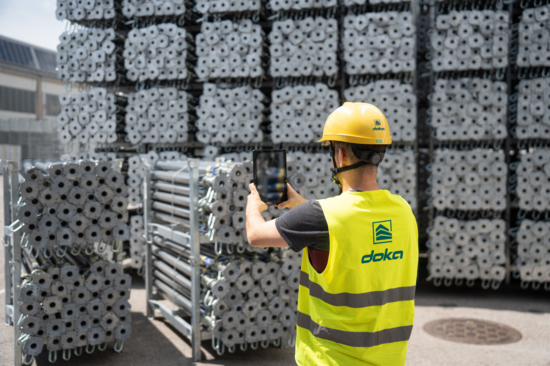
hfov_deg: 48.5
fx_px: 611
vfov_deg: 33.4
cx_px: 275
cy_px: 183
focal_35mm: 40
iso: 100
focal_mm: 40
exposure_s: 1/2500
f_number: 2.2
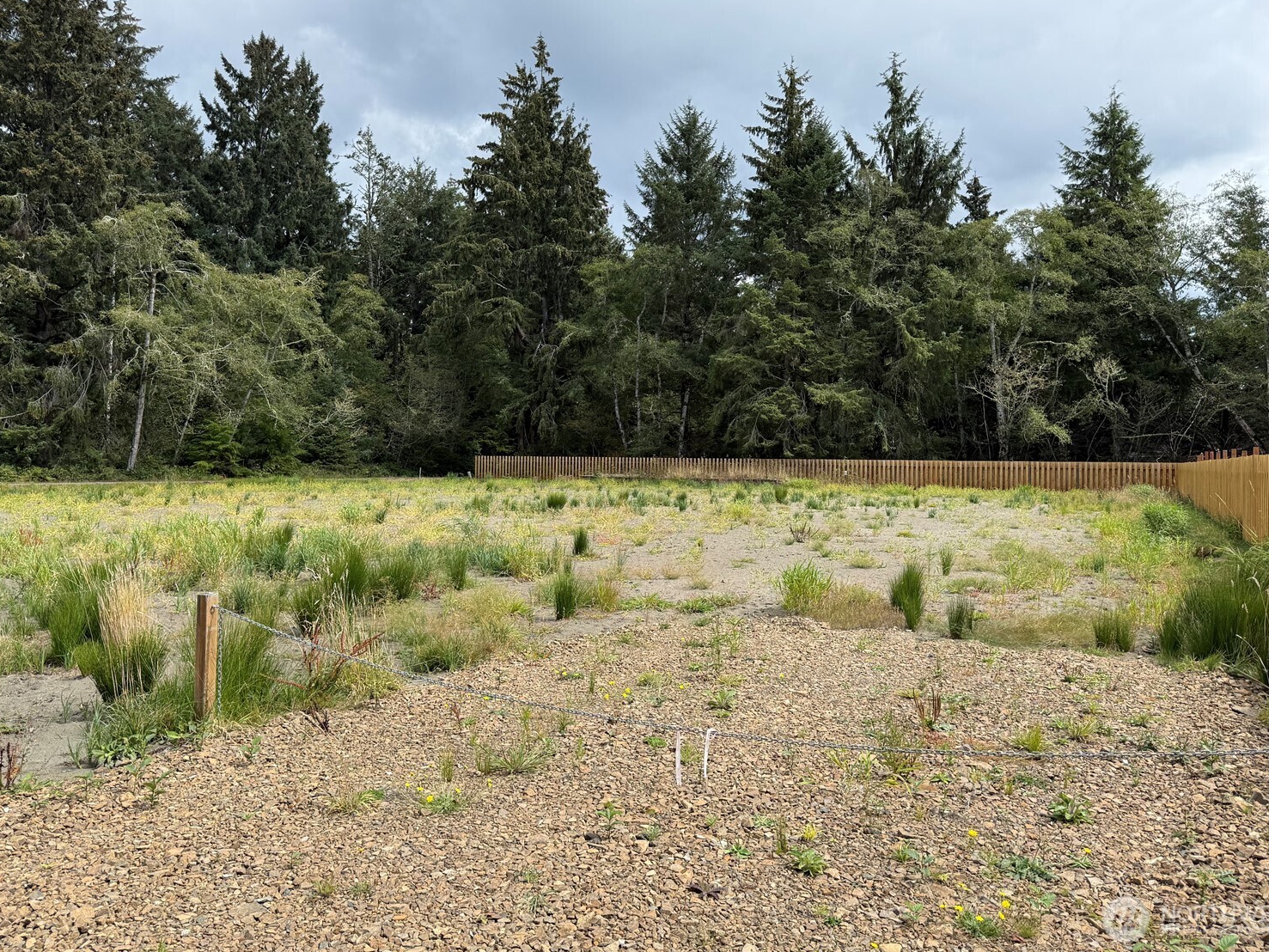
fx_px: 953
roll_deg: -0.7
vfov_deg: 53.0
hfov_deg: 67.3
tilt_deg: +1.7
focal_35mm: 26
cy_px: 438
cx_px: 638
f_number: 1.78
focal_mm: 6.76
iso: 80
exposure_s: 1/2525
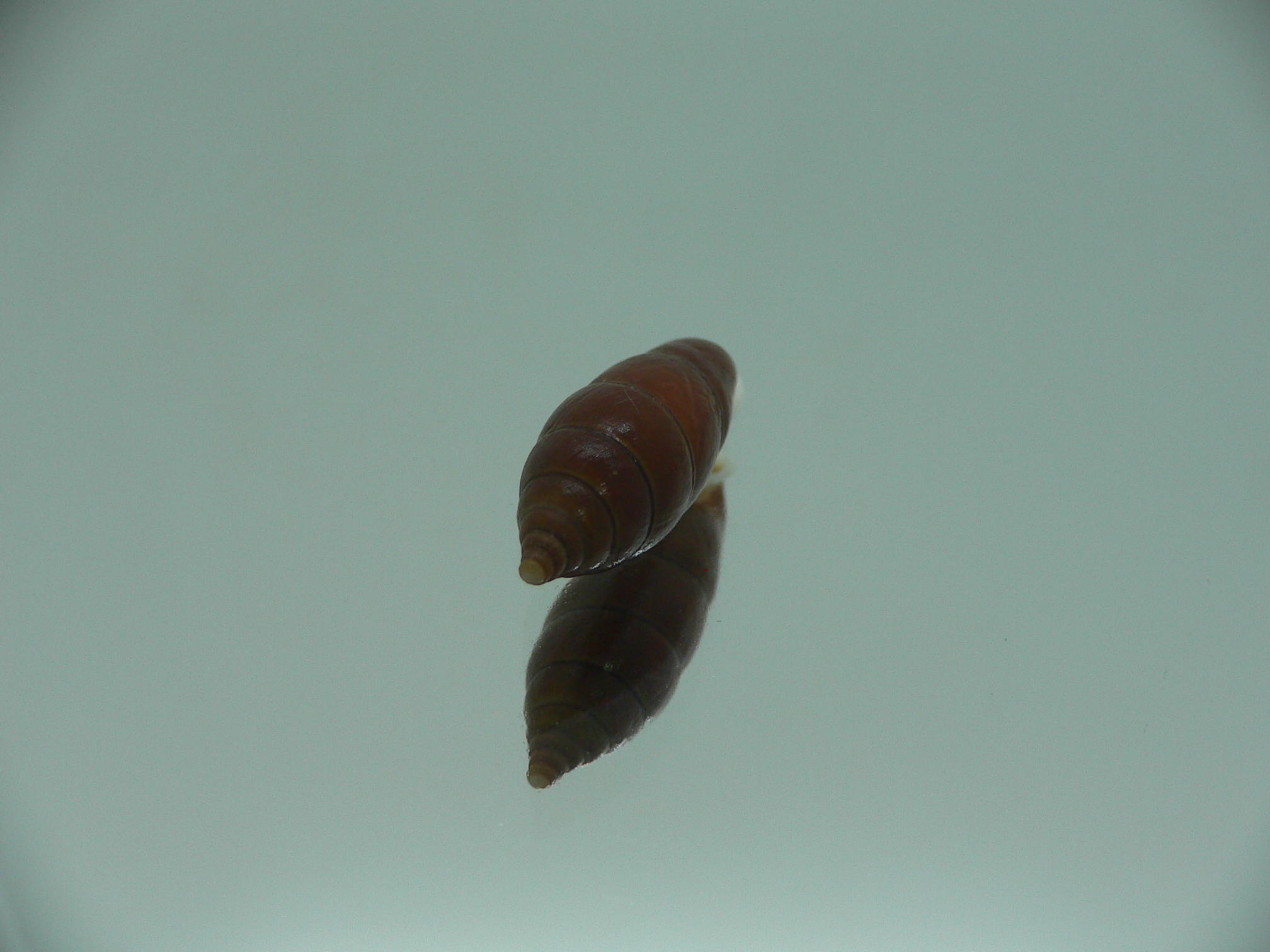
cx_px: 635
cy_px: 476
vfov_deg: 40.7
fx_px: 1284
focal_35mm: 35
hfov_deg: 52.6
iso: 80
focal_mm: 4.6
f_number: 2.8
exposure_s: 1/60
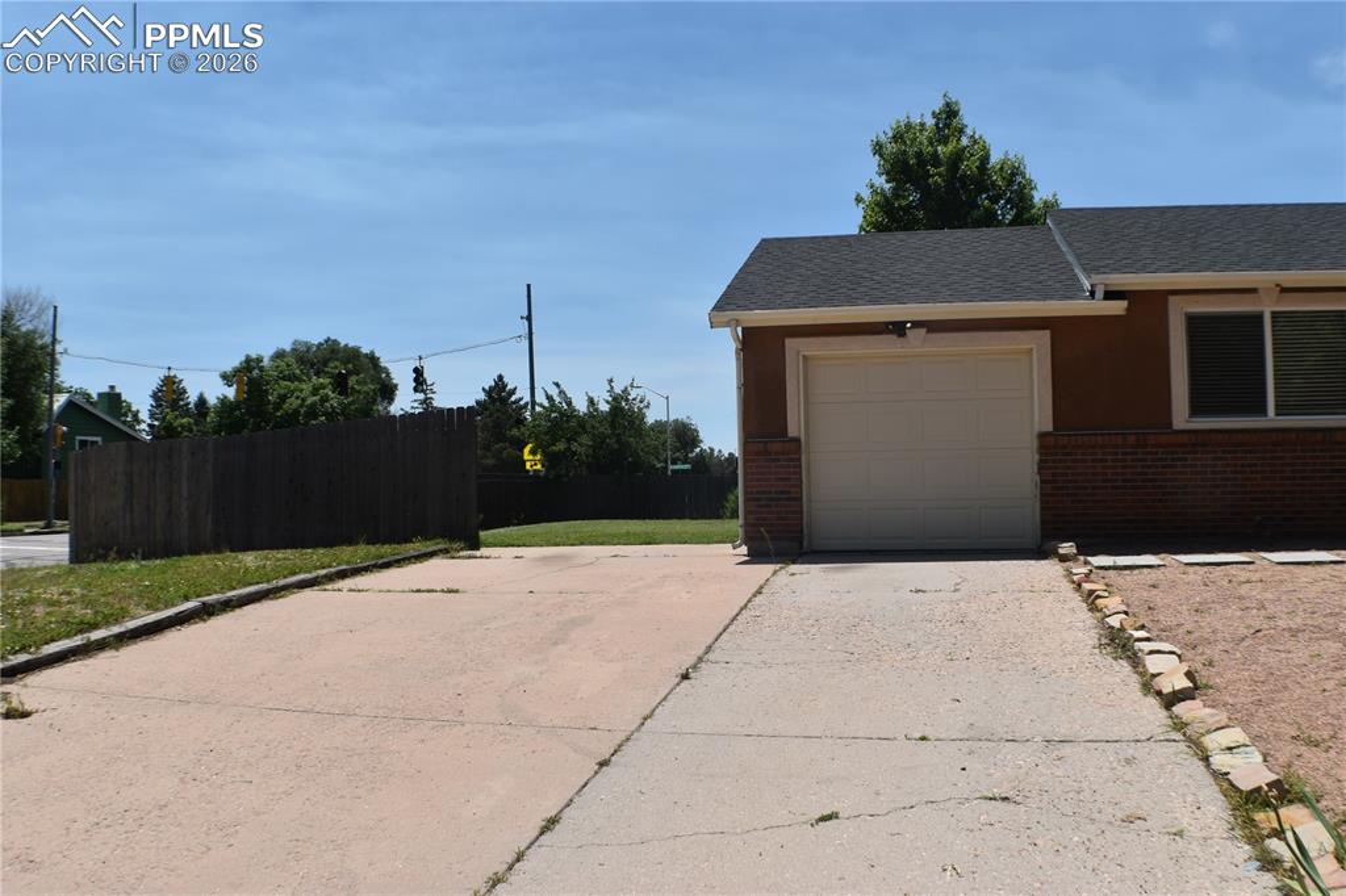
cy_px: 448
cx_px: 673
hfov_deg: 47.9
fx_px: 1514
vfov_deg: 33.0
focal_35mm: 40
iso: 100
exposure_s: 1/200
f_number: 13
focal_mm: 27
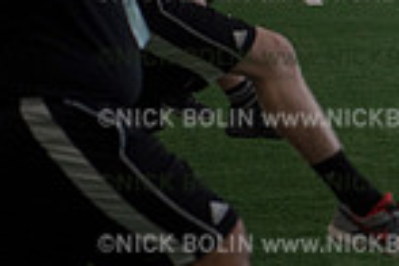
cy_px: -132
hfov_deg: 7.2
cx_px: 730
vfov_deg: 4.9
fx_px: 3059
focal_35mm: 276
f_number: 3.2
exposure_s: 1/320
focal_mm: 70
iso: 640
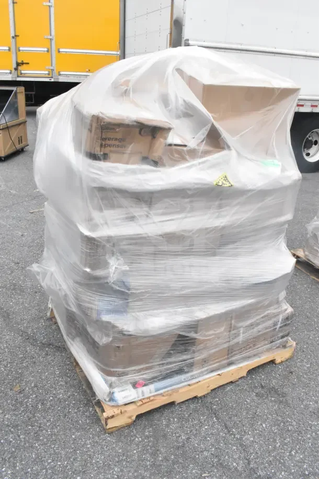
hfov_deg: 47.9
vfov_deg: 67.4
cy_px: 240
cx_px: 160
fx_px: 359
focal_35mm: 27
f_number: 18
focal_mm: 18
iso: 6400
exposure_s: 1/1250
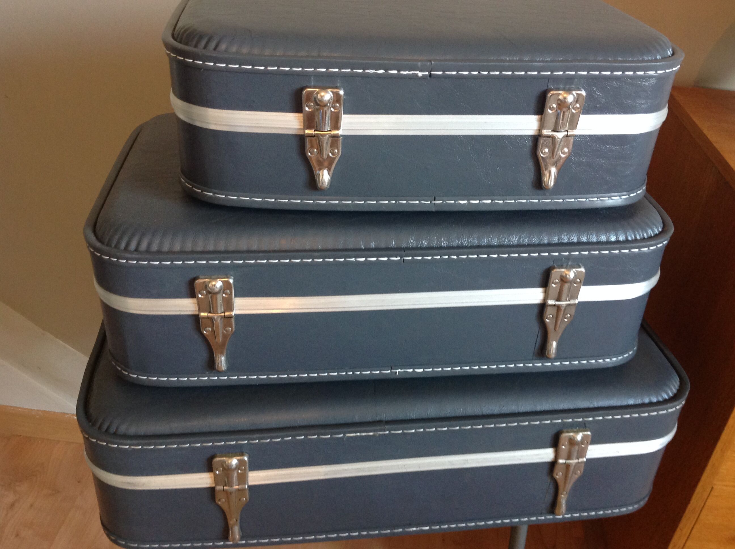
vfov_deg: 40.6
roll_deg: -3.1
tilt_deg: -34.1
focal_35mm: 35
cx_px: 368
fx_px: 742
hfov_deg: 52.7
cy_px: 274
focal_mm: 4.28
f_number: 2.4
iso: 160
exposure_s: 1/15
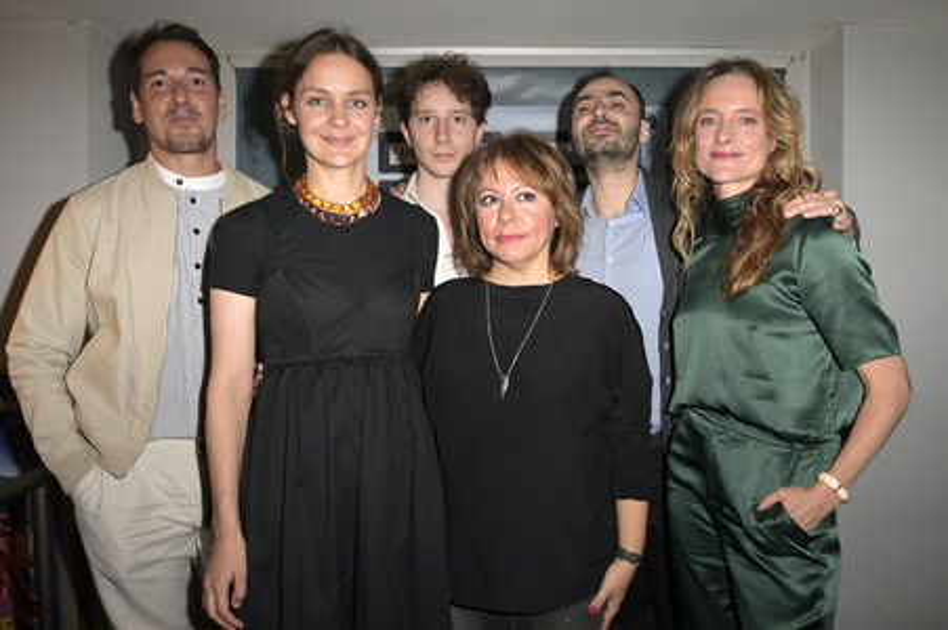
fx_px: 632
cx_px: 474
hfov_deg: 73.8
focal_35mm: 24
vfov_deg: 53.1
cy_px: 315
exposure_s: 1/100
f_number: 5.6
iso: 640
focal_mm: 24
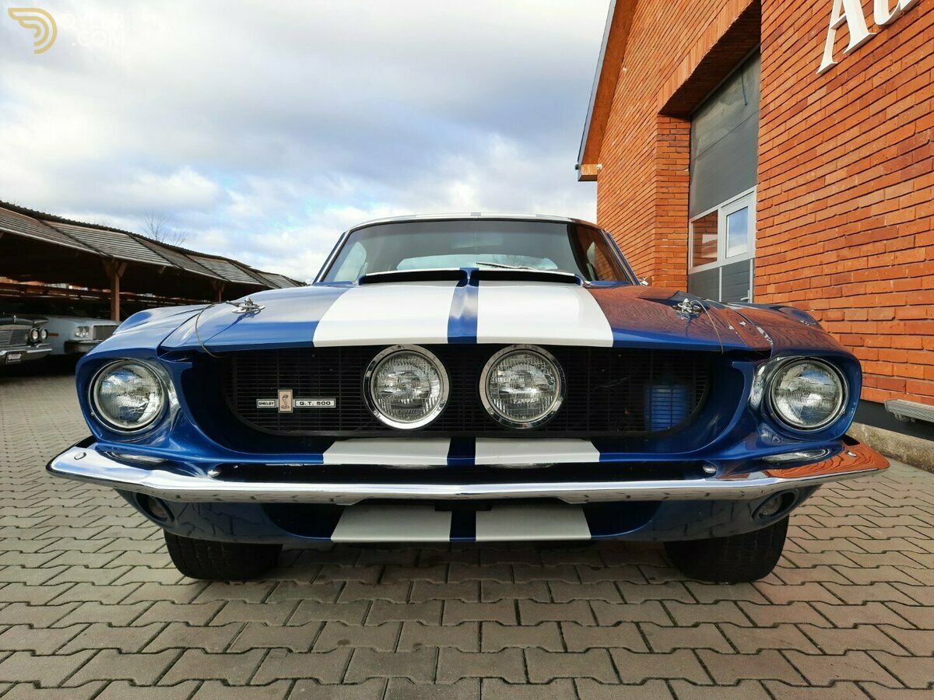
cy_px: 350
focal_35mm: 25
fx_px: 675
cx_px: 467
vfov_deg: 54.9
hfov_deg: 69.4
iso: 40
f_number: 2
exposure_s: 1/280
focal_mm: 4.6
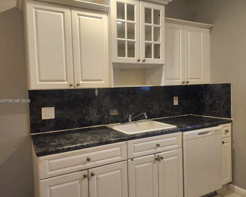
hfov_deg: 68.0
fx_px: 182
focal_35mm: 25
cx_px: 114
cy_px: 101
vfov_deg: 56.8
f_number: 1.8
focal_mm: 5.54
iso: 640
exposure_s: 1/120
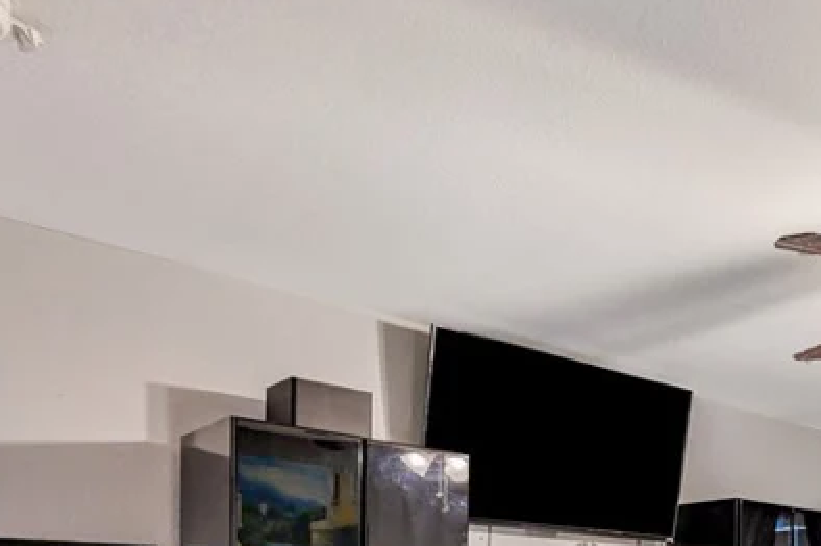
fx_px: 889
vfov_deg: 29.9
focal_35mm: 39
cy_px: 632
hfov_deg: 42.6
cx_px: 825
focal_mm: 15
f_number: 8
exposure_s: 1/15
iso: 3200
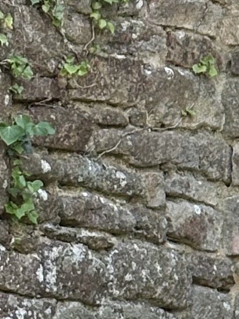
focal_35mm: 340
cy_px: 137
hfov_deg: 4.2
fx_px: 3130
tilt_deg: +9.5
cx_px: 684
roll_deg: +0.2
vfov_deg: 5.8
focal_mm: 5.96
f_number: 1.6
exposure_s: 1/373
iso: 50
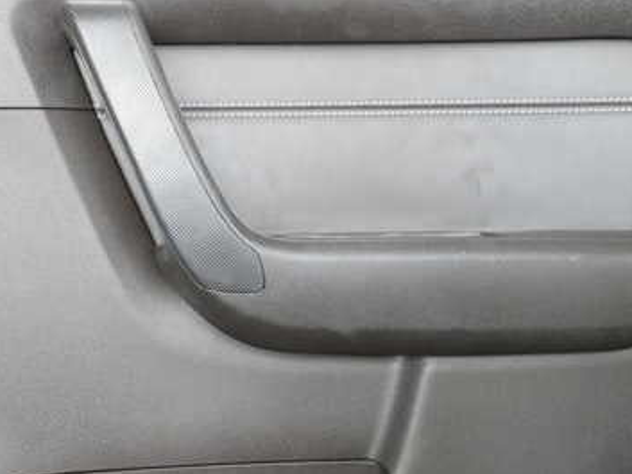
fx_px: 931
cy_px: 399
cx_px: 143
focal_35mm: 51
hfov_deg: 36.4
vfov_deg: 27.8
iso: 160
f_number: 2.3
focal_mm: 5.4
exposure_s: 1/60
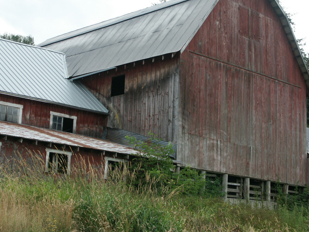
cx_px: 138
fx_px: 759
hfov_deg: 23.0
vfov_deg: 17.4
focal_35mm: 85
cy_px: 99
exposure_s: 1/250
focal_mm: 17.39
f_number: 5.6
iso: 100
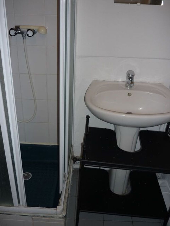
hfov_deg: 43.0
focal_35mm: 33
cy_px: 113
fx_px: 216
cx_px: 85
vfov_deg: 55.3
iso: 100
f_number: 2.8
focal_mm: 5.5
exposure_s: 1/30
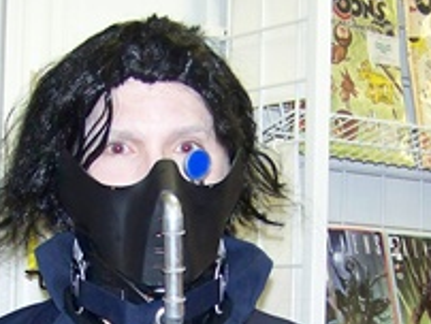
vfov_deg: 13.2
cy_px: 401
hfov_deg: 18.0
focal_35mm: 109
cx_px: 150
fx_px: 1359
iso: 200
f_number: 2.8
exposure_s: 1/30
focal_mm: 5.85
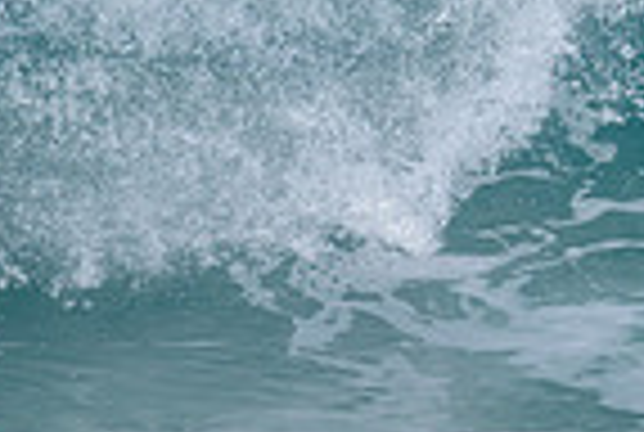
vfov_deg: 0.6
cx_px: 878
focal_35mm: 2385
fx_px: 42754
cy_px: -155
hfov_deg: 0.9
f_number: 11
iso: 720
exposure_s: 1/2000
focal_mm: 590
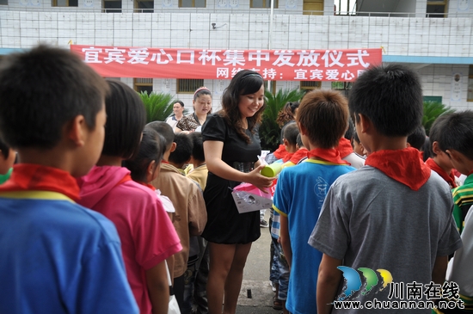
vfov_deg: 41.6
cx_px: 236
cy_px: 157
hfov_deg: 59.6
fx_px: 413
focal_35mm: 32
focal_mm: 21
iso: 200
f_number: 3.8
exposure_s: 1/320
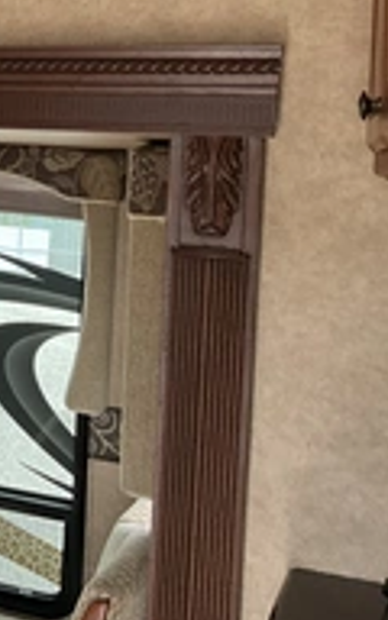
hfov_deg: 17.7
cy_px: 142
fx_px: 1083
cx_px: -230
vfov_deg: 31.3
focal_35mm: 64
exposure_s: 1/60
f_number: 1.8
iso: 80
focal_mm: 3
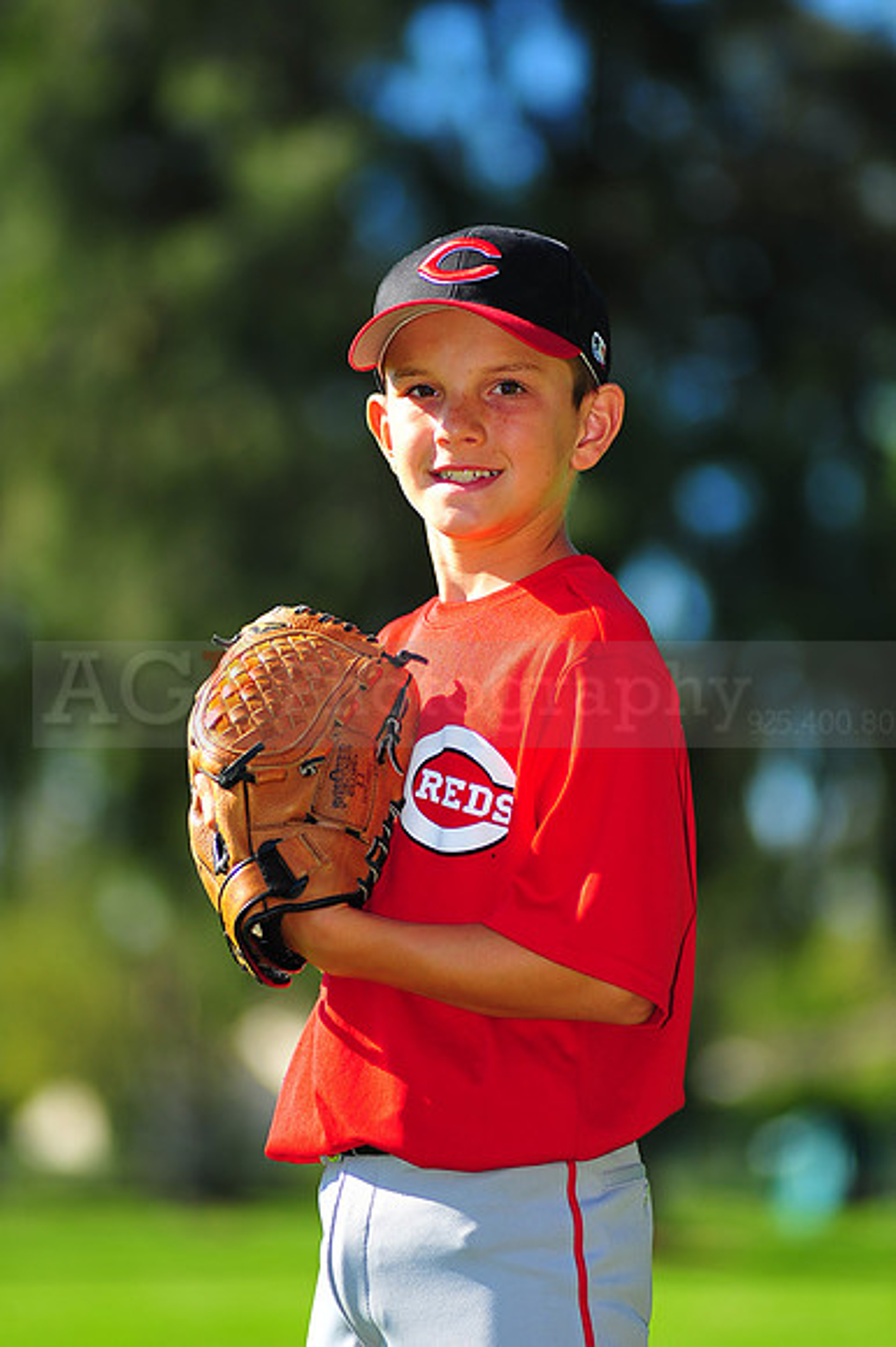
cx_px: 448
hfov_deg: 7.6
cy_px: 674
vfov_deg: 11.4
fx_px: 6728
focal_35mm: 180
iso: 200
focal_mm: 180
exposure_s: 1/1250
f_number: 3.5
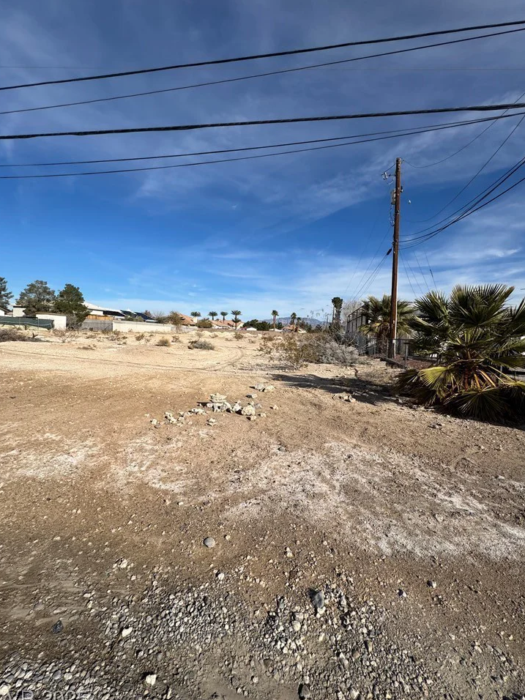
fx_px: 303
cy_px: 345
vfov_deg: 98.2
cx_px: 270
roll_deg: -2.4
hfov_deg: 81.7
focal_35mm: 15
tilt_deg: -2.3
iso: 50
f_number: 2.2
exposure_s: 1/3390
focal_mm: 2.22
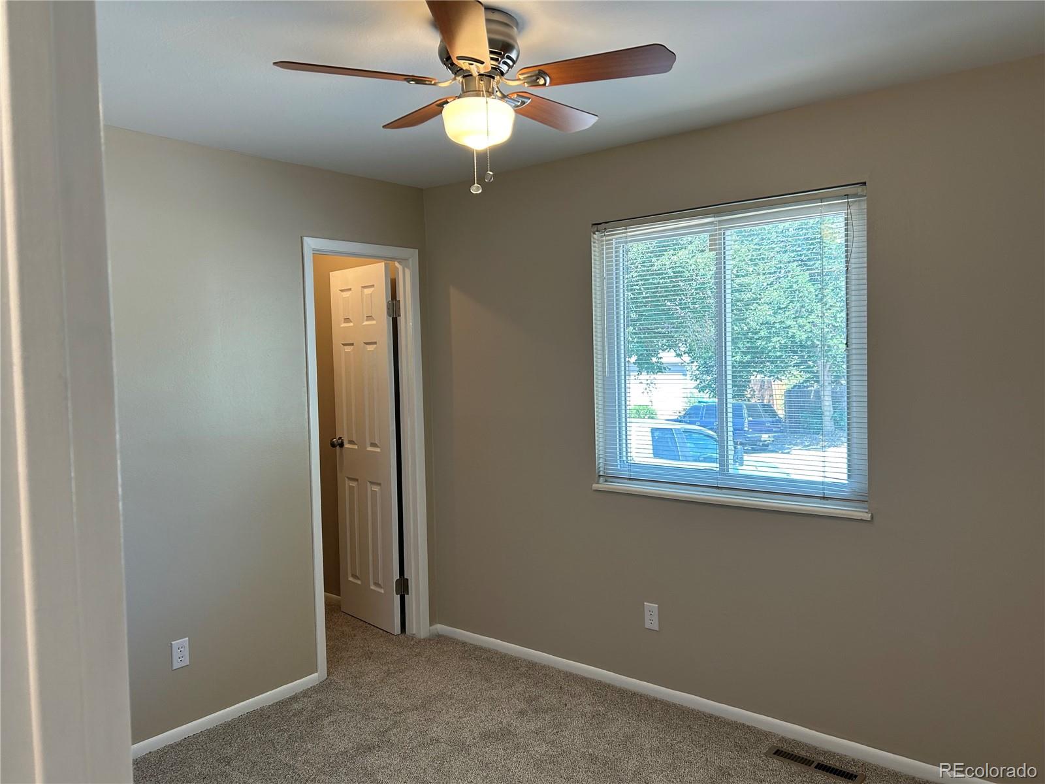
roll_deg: +1.9
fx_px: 785
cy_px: 392
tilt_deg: -1.7
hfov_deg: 67.3
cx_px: 522
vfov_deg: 53.1
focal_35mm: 26
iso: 64
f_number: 1.5
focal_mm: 5.7
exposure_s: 1/120
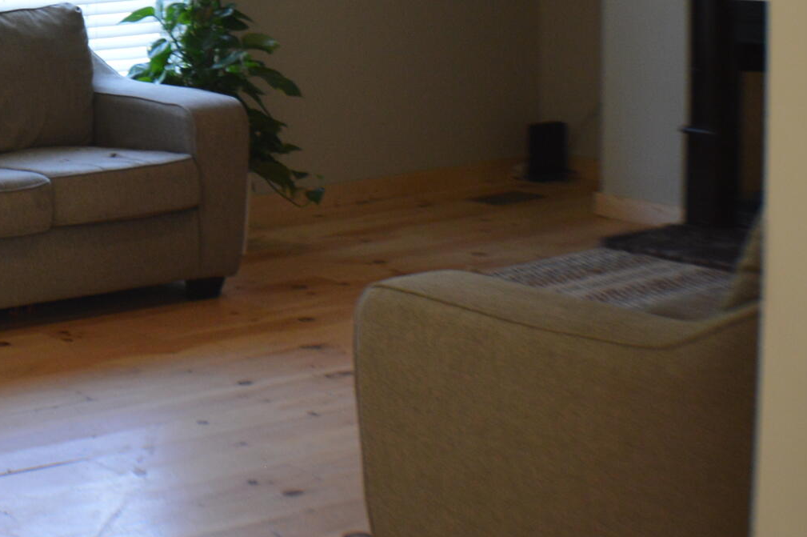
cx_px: -293
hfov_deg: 17.7
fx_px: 2397
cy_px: -111
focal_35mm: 107
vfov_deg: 12.5
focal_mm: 24
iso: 400
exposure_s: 1/80
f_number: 4.5
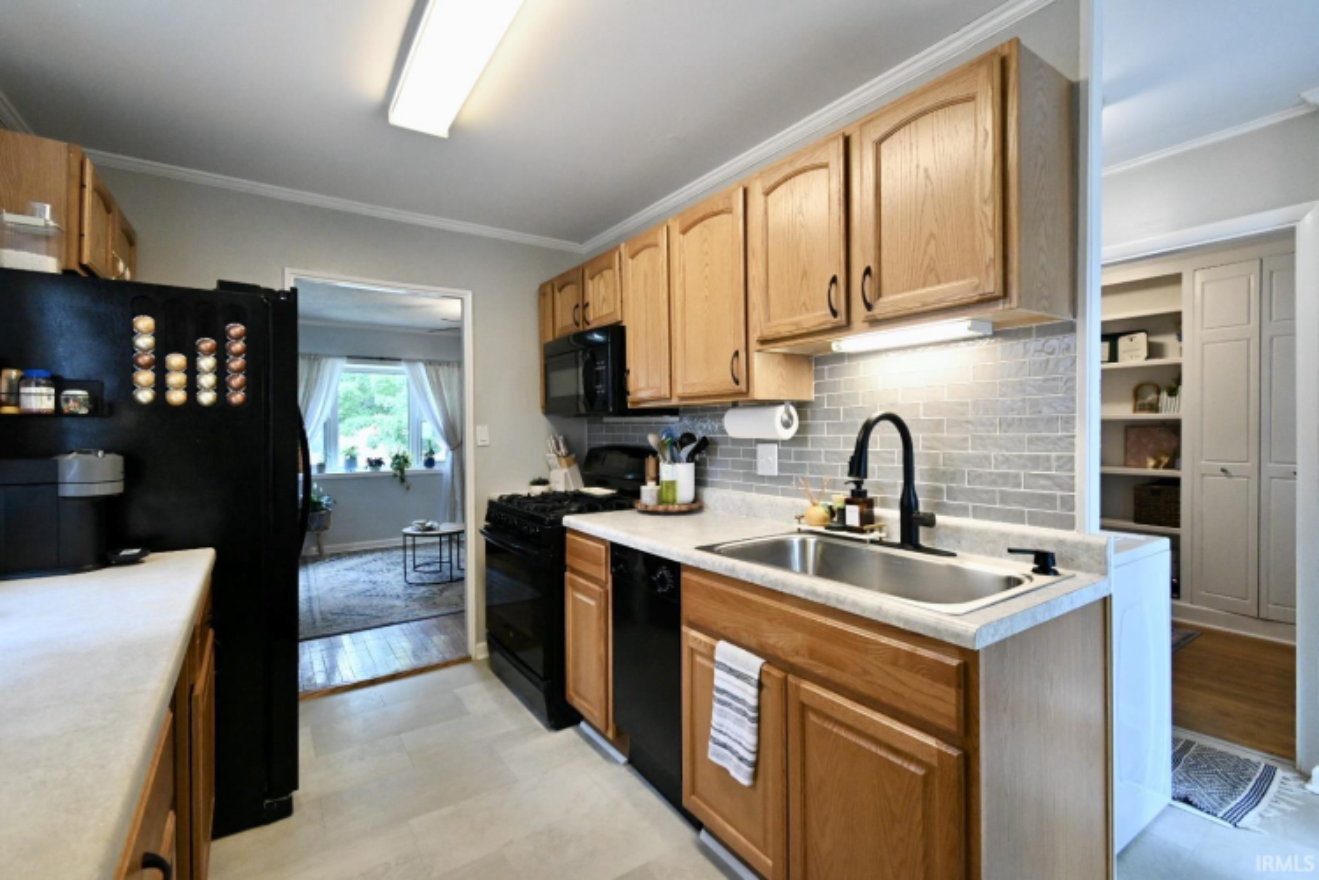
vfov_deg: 77.3
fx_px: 550
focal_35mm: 15
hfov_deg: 100.4
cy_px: 440
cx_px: 660
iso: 2000
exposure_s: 1/125
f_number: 4.5
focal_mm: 10
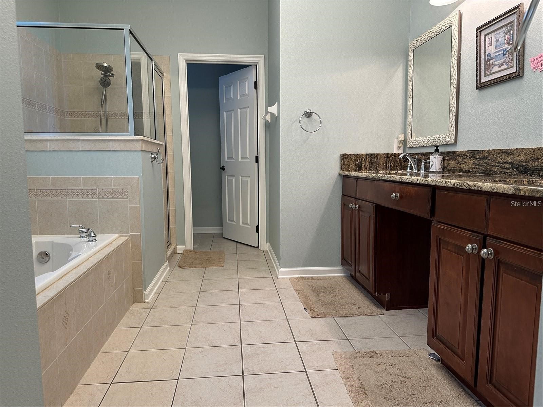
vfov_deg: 56.8
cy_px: 204
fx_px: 376
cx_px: 272
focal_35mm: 24
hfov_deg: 71.6
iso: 200
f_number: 1.78
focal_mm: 6.86
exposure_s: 1/60
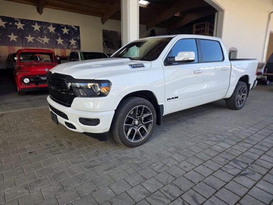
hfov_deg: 73.9
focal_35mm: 23
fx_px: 181
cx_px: 136
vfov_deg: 58.9
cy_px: 102
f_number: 1.7
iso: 40
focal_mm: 6.25
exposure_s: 1/359
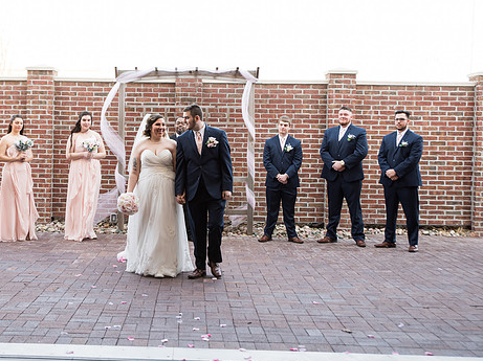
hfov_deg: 37.8
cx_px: 160
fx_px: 697
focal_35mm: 50
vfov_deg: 29.0
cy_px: 154
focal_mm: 36
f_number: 3.5
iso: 250
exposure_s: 1/200
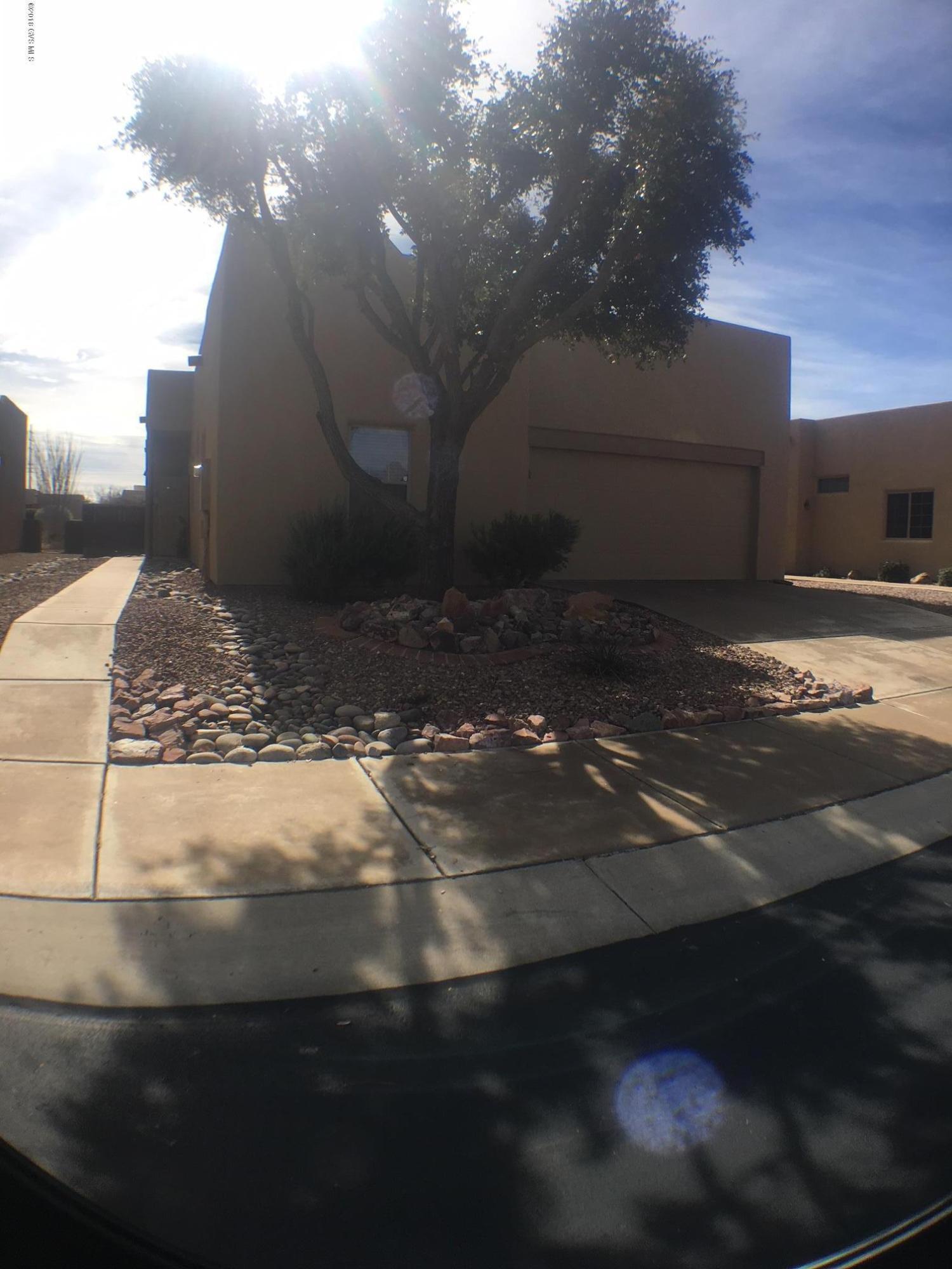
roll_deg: -1.4
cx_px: 476
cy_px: 634
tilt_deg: -3.5
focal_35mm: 29
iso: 25
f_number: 2.2
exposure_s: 1/1425
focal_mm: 4.15
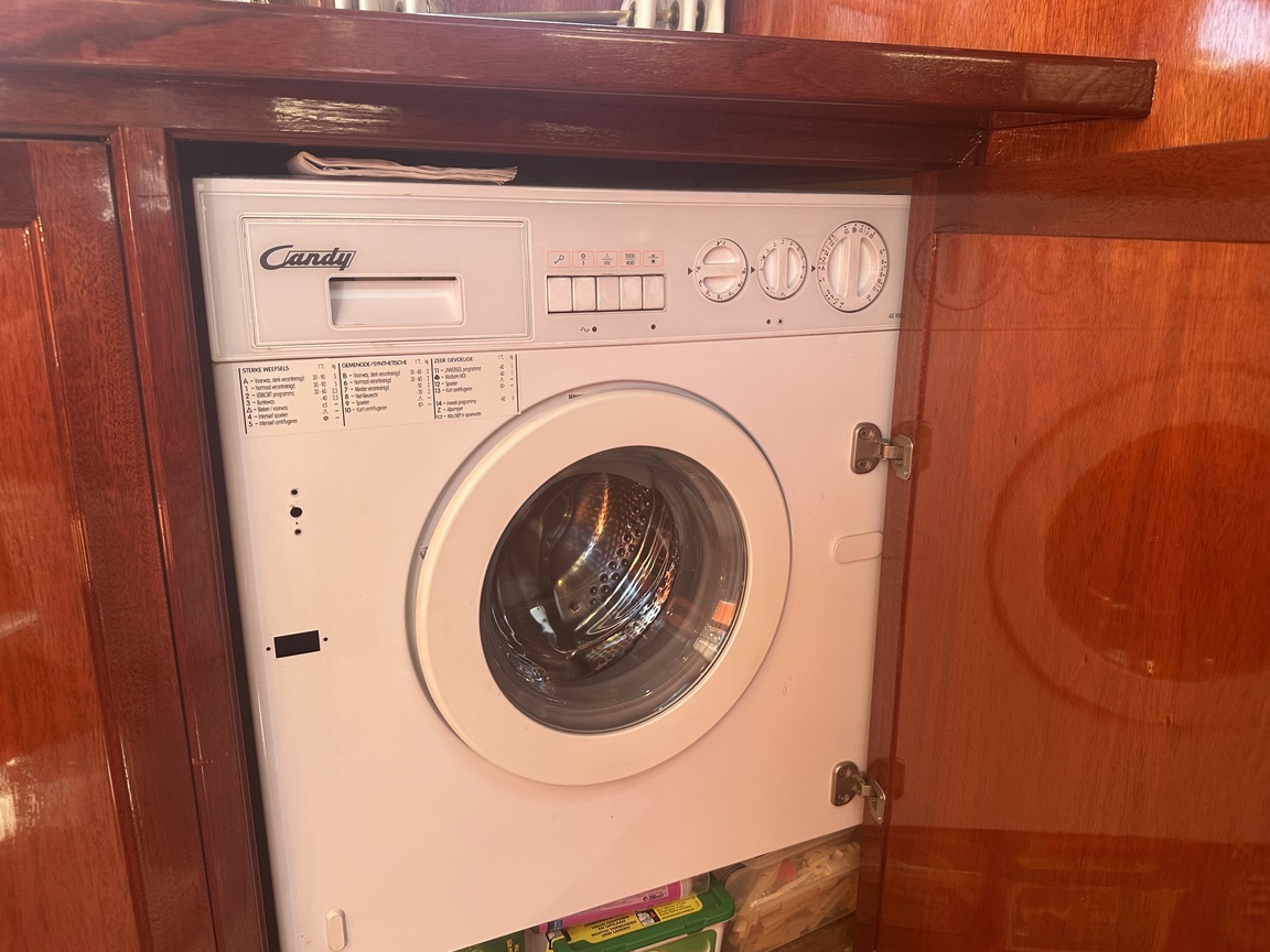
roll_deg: +0.1
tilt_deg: -15.7
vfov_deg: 54.9
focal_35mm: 25
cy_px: 473
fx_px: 917
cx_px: 647
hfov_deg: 69.4
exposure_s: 1/121
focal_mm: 6.86
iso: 160
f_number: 1.78
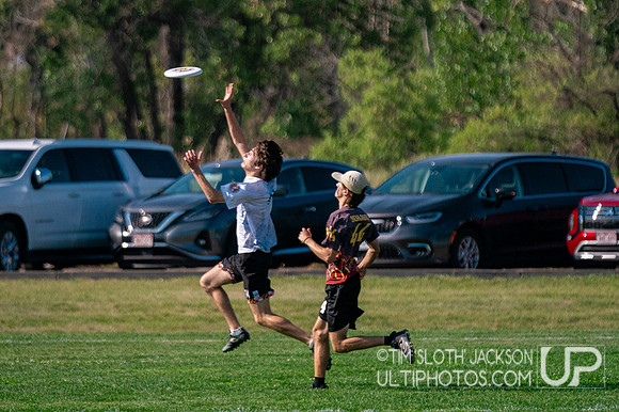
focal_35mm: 366
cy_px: 195
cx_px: 253
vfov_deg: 3.8
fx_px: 6282
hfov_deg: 5.6
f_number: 2.8
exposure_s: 1/32000
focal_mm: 200
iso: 1000
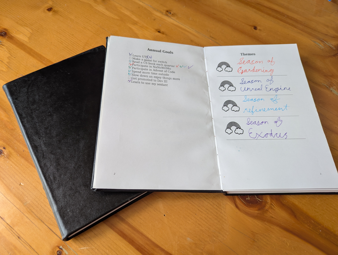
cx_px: 169
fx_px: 235
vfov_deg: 56.9
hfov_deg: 71.5
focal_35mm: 24
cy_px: 128
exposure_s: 1/41.9
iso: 84
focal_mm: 6.81
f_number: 1.85
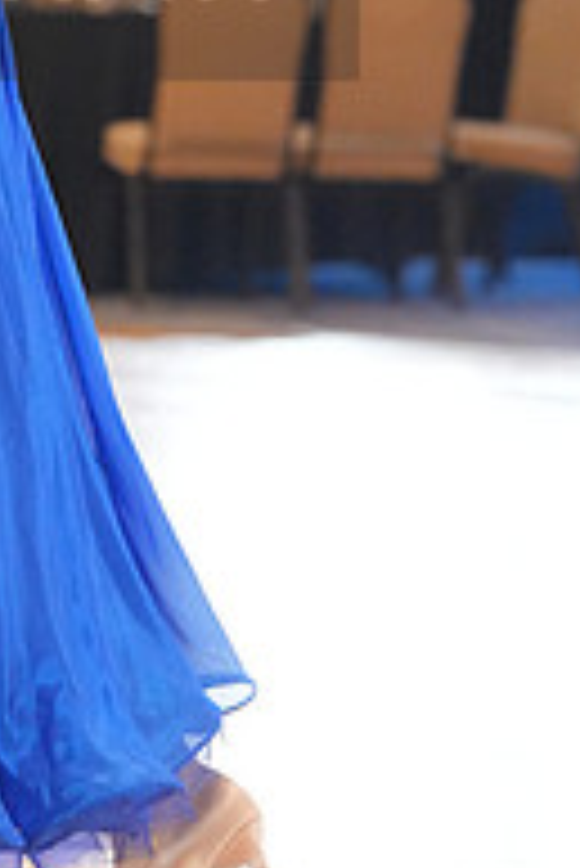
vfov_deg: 6.7
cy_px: -67
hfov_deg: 4.5
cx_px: -259
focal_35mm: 304
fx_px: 7333
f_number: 4.5
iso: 5000
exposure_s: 1/400
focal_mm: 101
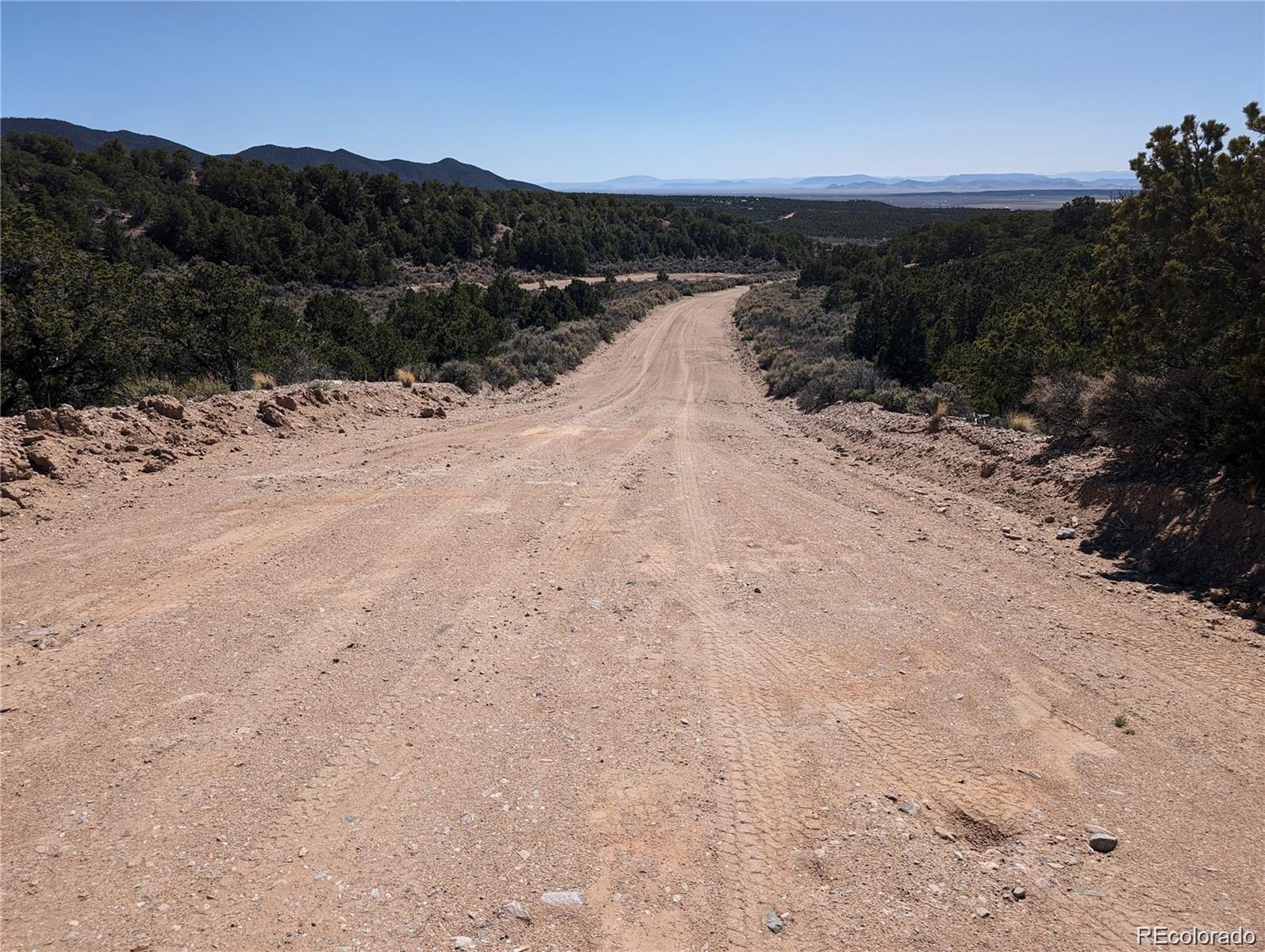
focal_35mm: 24
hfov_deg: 71.5
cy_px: 476
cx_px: 632
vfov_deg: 56.9
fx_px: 878
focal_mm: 6.9
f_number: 1.68
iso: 22
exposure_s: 1/1458
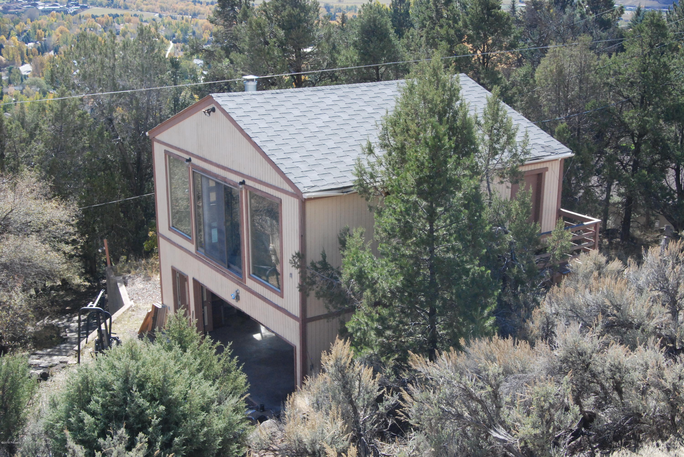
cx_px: 342
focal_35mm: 45
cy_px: 228
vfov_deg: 29.9
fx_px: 856
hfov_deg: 43.6
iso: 1000
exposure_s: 1/500
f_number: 11
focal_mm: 30
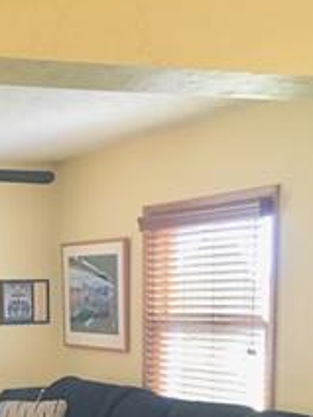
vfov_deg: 22.6
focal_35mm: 82
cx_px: -35
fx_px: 989
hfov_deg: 17.4
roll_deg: +1.2
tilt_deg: -7.8
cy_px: 445
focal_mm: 4.15
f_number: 2.2
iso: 125
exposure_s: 1/30
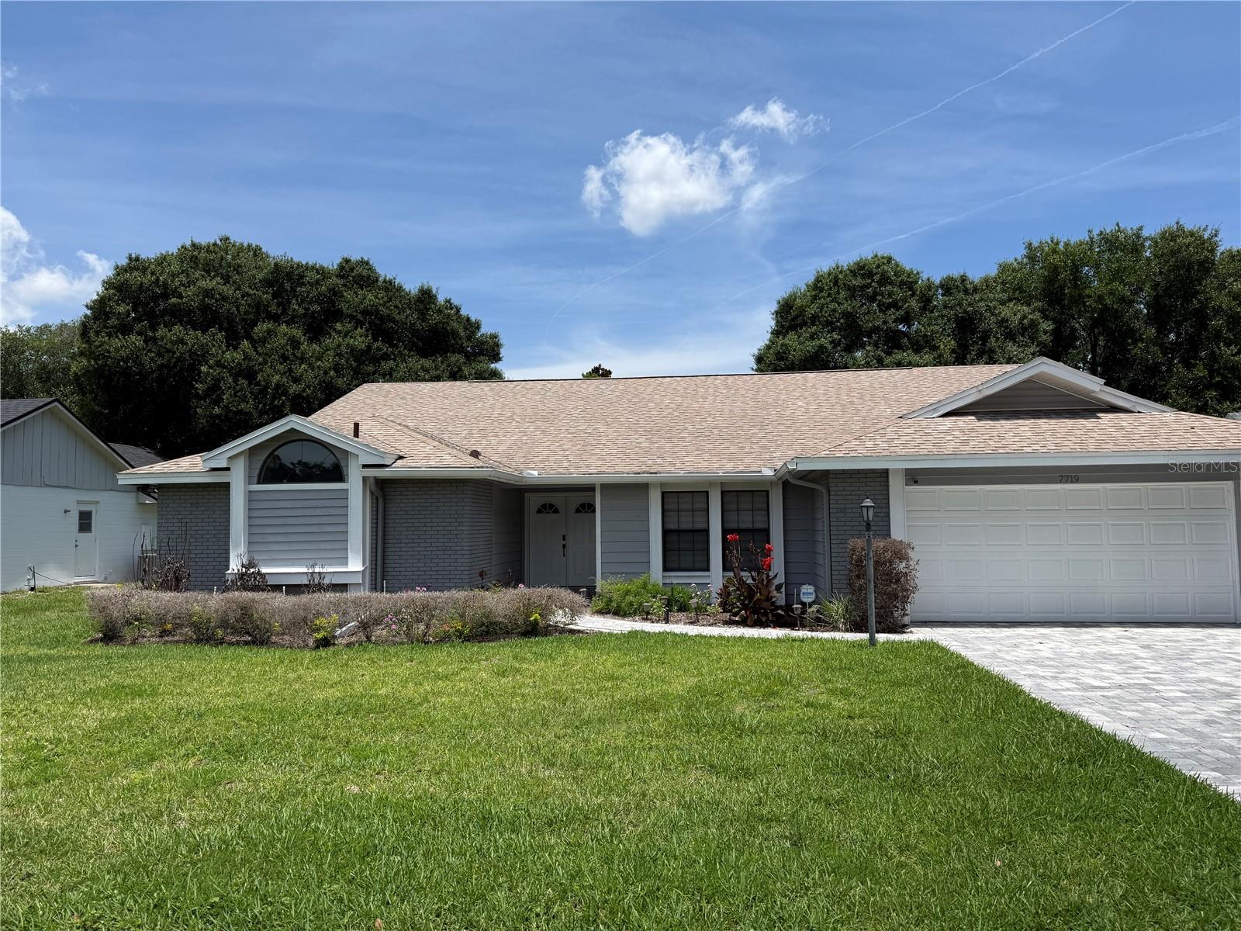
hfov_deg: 71.6
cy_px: 466
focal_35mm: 24
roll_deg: +0.6
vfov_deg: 56.8
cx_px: 620
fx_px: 860
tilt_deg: +3.7
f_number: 1.78
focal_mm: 6.76
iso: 80
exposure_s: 1/5714
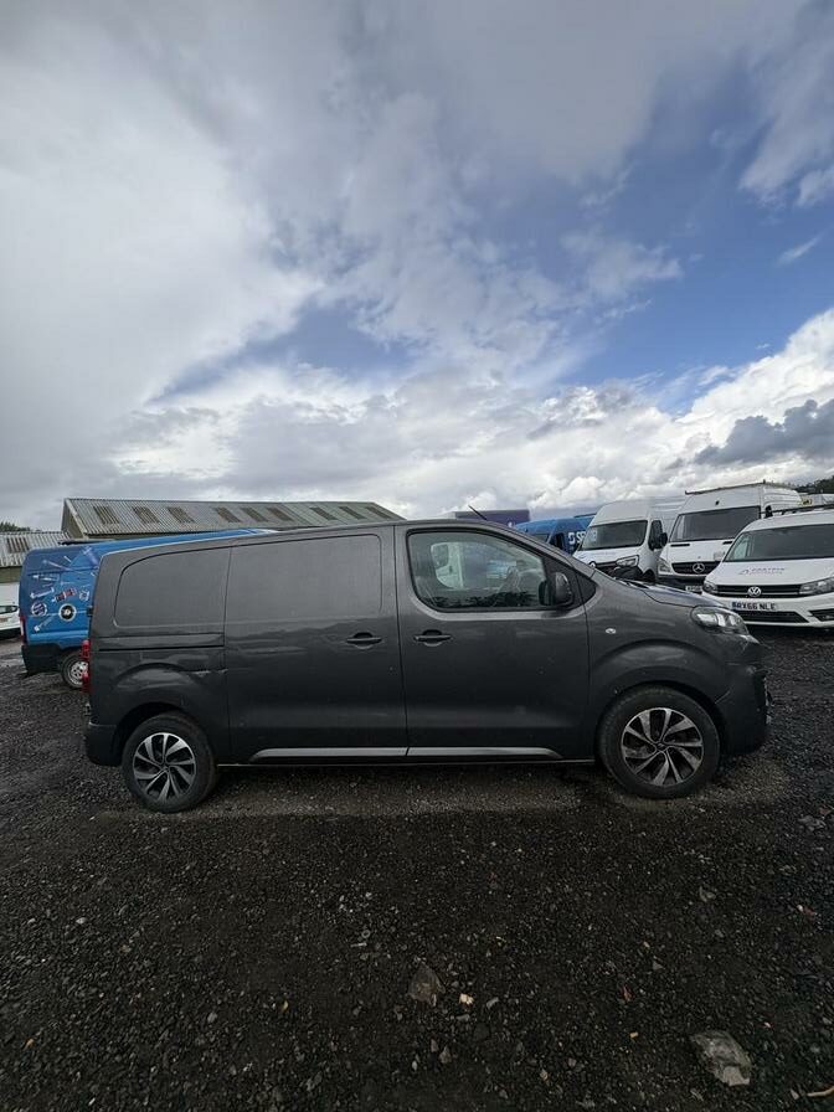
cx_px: 417
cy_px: 556
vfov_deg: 102.1
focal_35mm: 14
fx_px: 450
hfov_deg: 85.7
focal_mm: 2.22
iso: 50
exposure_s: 1/1976
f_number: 2.2
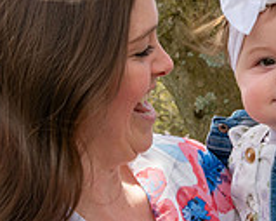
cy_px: 97
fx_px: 1951
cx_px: 255
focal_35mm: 239
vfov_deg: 6.5
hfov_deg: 8.1
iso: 640
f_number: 20
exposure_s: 1/80
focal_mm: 70
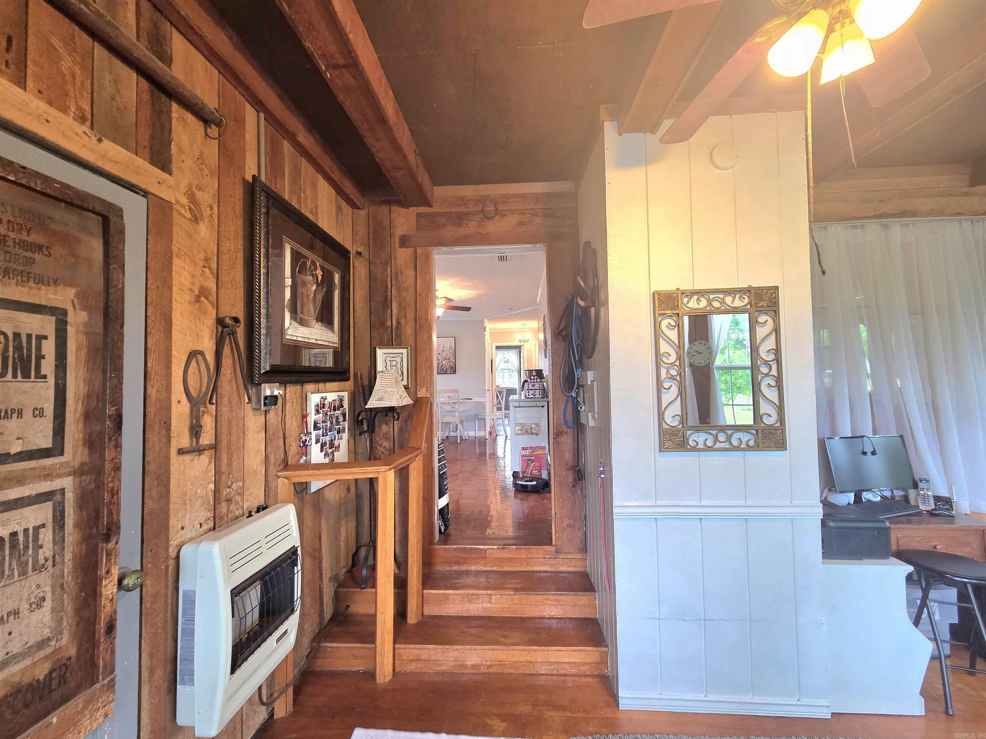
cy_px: 370
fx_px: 370
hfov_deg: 106.2
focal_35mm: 13
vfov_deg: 89.9
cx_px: 493
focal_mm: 2.2
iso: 160
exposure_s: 1/60.2
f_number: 2.2
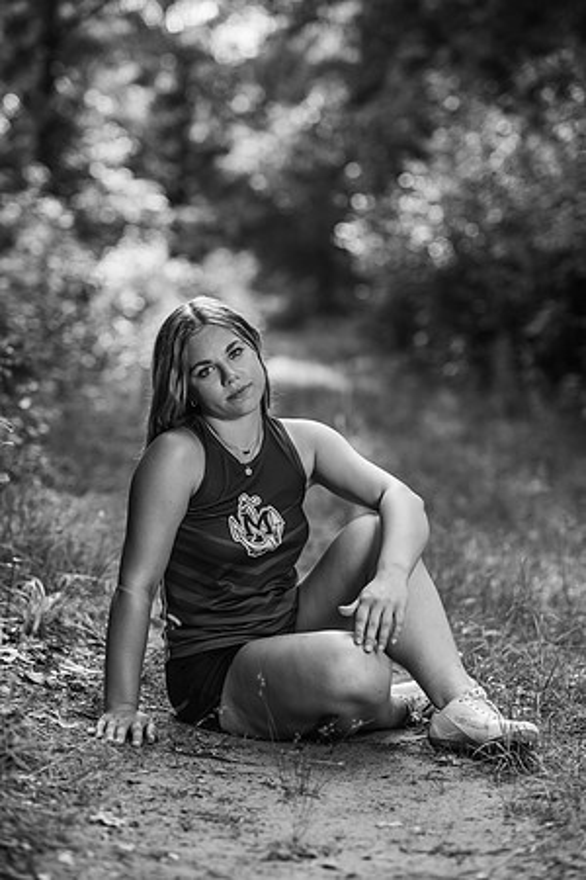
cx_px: 293
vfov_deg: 23.9
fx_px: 2075
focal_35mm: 85
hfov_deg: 16.1
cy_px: 440
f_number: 2.8
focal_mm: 85
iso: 200
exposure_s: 1/800
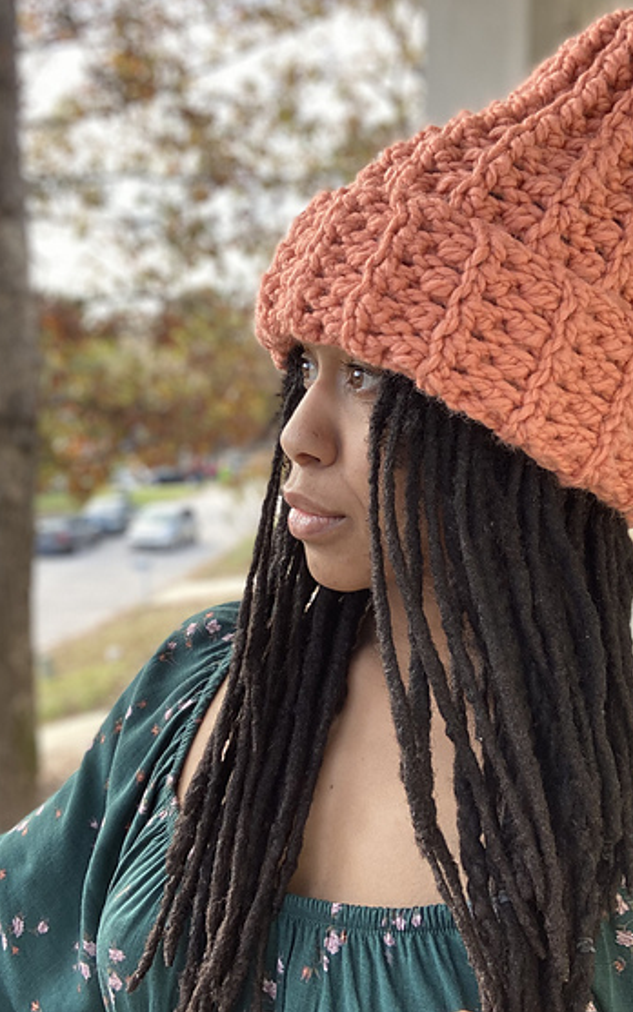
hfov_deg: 32.8
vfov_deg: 50.4
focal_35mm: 39
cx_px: 325
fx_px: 1077
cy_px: 520
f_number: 2.2
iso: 64
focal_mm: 2.87
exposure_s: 1/121
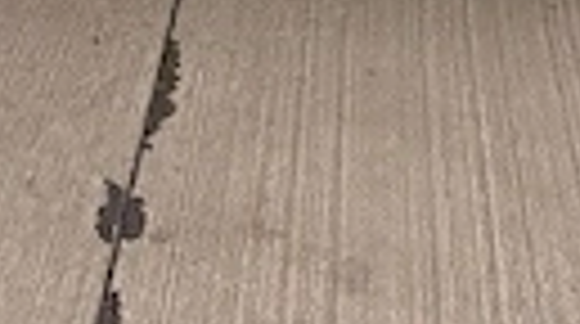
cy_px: -446
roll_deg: +0.0
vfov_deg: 8.4
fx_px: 2026
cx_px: 144
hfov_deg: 16.2
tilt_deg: -11.0
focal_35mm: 132
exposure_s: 1/34
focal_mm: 5.96
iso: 640
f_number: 1.6
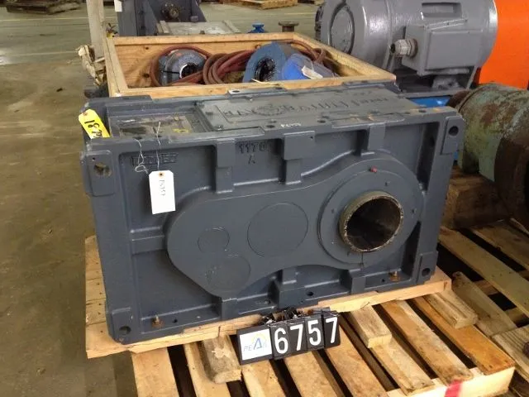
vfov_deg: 40.7
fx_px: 535
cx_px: 264
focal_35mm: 35
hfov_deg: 52.6
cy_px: 198
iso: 400
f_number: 2.4
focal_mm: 4.28
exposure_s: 1/20
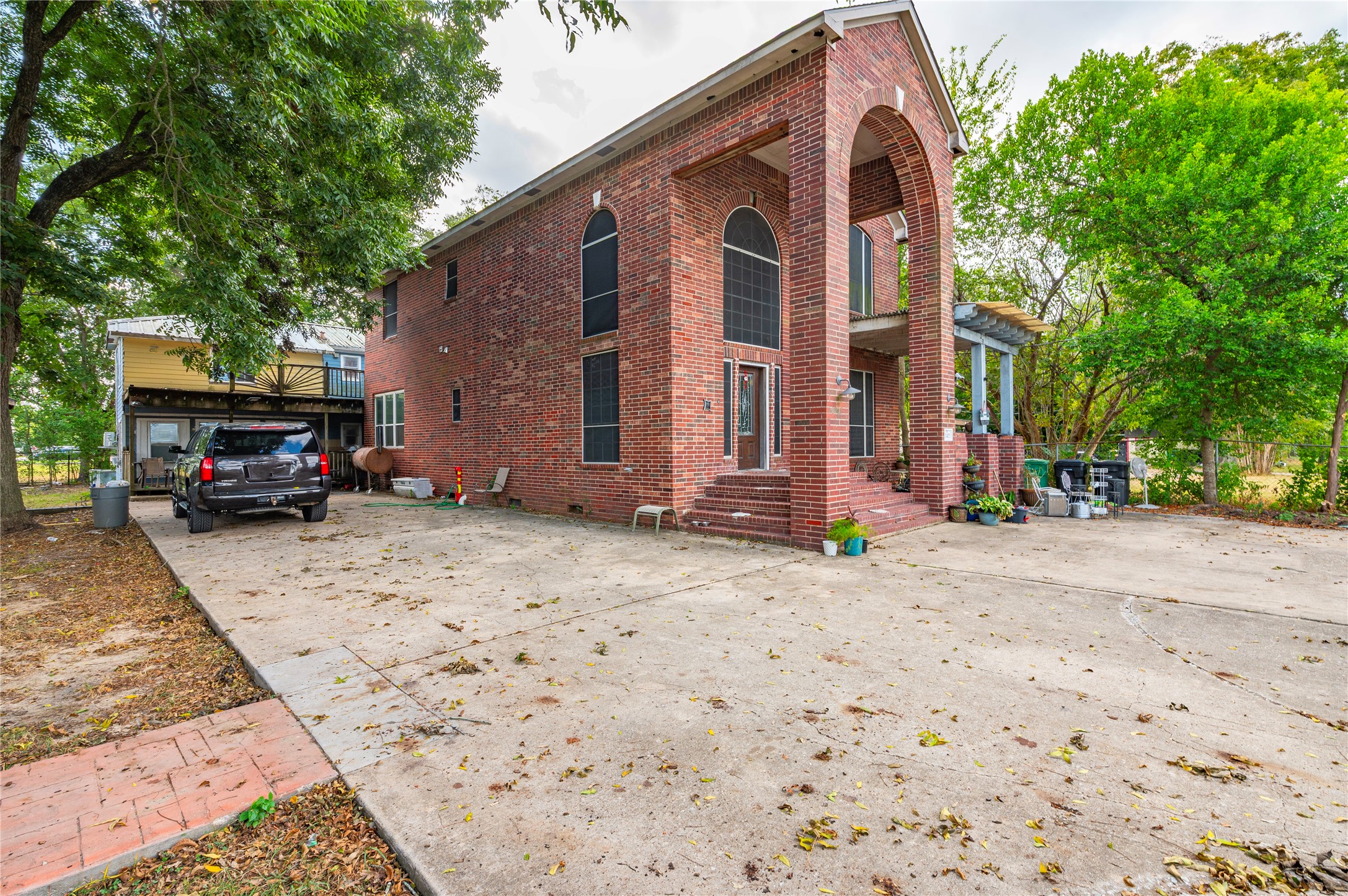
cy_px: 448
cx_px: 674
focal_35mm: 16
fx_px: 599
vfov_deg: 73.7
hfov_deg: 96.8
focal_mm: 16
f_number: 13
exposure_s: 1/40
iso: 125
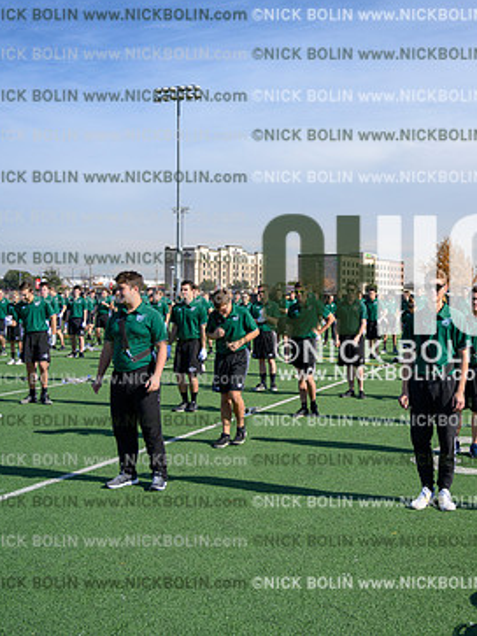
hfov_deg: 32.6
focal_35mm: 43
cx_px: 386
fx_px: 791
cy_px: 299
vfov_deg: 43.8
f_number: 4
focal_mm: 28
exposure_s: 1/1600
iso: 125
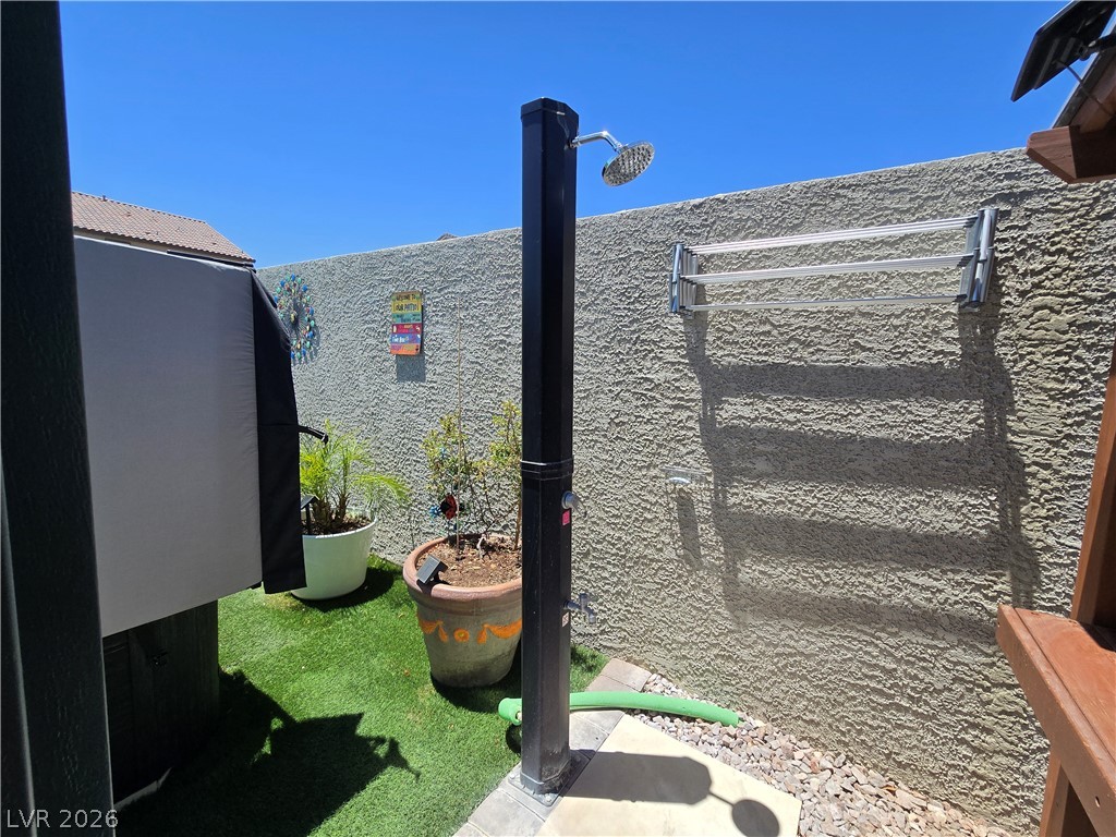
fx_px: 419
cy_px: 418
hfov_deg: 106.2
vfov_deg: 89.9
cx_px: 558
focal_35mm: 13
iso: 50
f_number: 2.2
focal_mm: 2.2
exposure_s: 1/1804
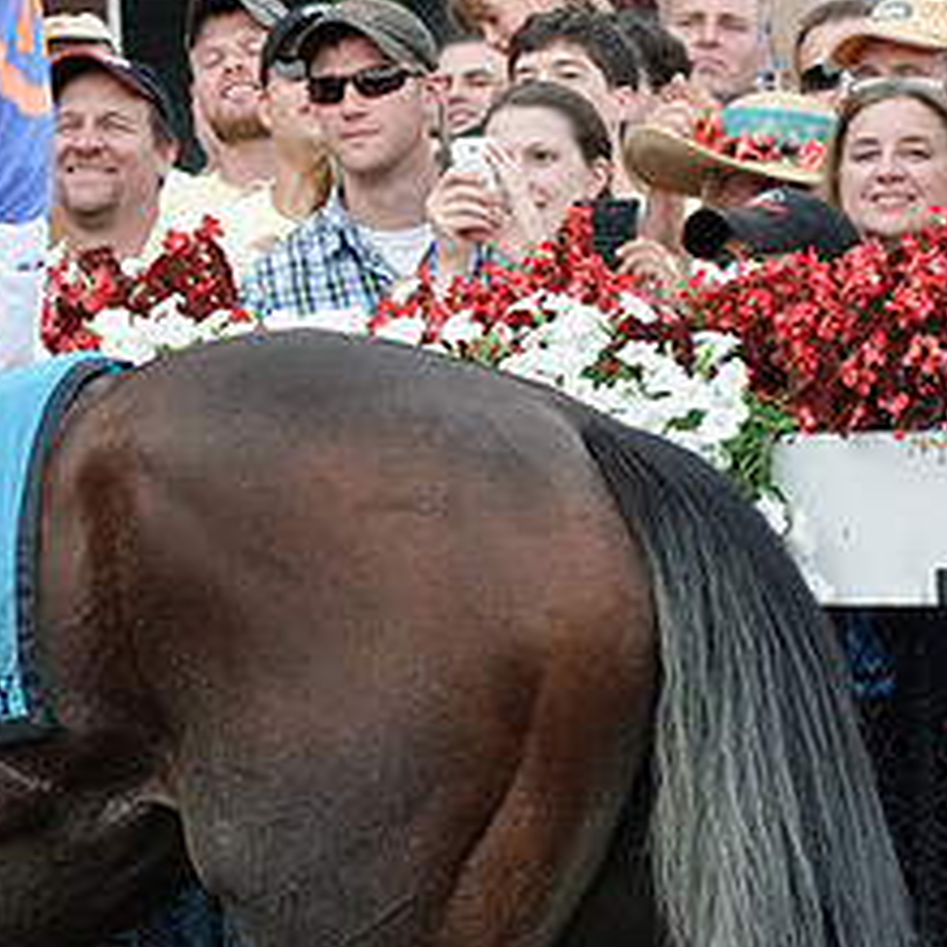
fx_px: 8295
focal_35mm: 268
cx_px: -198
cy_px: 209
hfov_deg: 6.5
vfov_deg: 6.5
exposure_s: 1/1000
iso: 1600
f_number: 5.6
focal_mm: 80
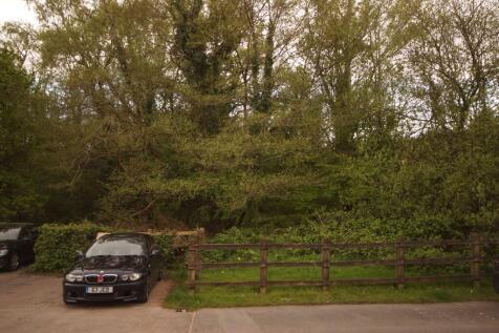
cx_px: 250
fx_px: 416
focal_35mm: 30
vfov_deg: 43.6
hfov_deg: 61.9
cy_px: 166
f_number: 5.6
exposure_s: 1/60
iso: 125
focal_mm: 20
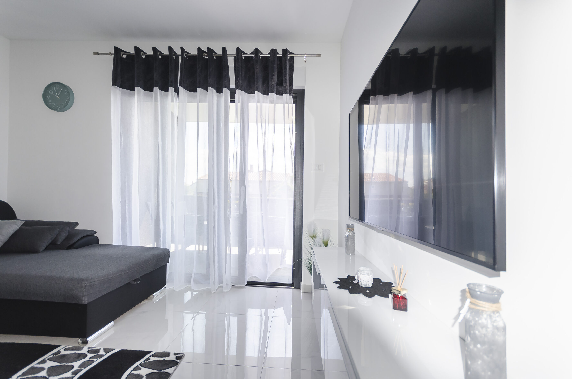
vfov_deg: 77.1
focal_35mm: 15
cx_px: 286
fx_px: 238
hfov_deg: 100.5
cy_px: 190
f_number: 4
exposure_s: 1/200
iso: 110
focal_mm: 10
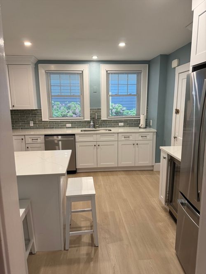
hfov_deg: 56.8
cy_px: 137
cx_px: 103
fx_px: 190
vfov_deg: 71.6
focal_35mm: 24
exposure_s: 1/120
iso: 200
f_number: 1.78
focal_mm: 6.76
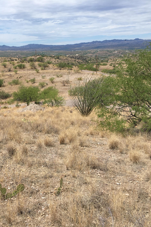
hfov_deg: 32.0
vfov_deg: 47.4
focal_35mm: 41
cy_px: 115
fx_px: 258
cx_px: 37
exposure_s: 1/2849
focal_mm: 4.15
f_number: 2.2
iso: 25
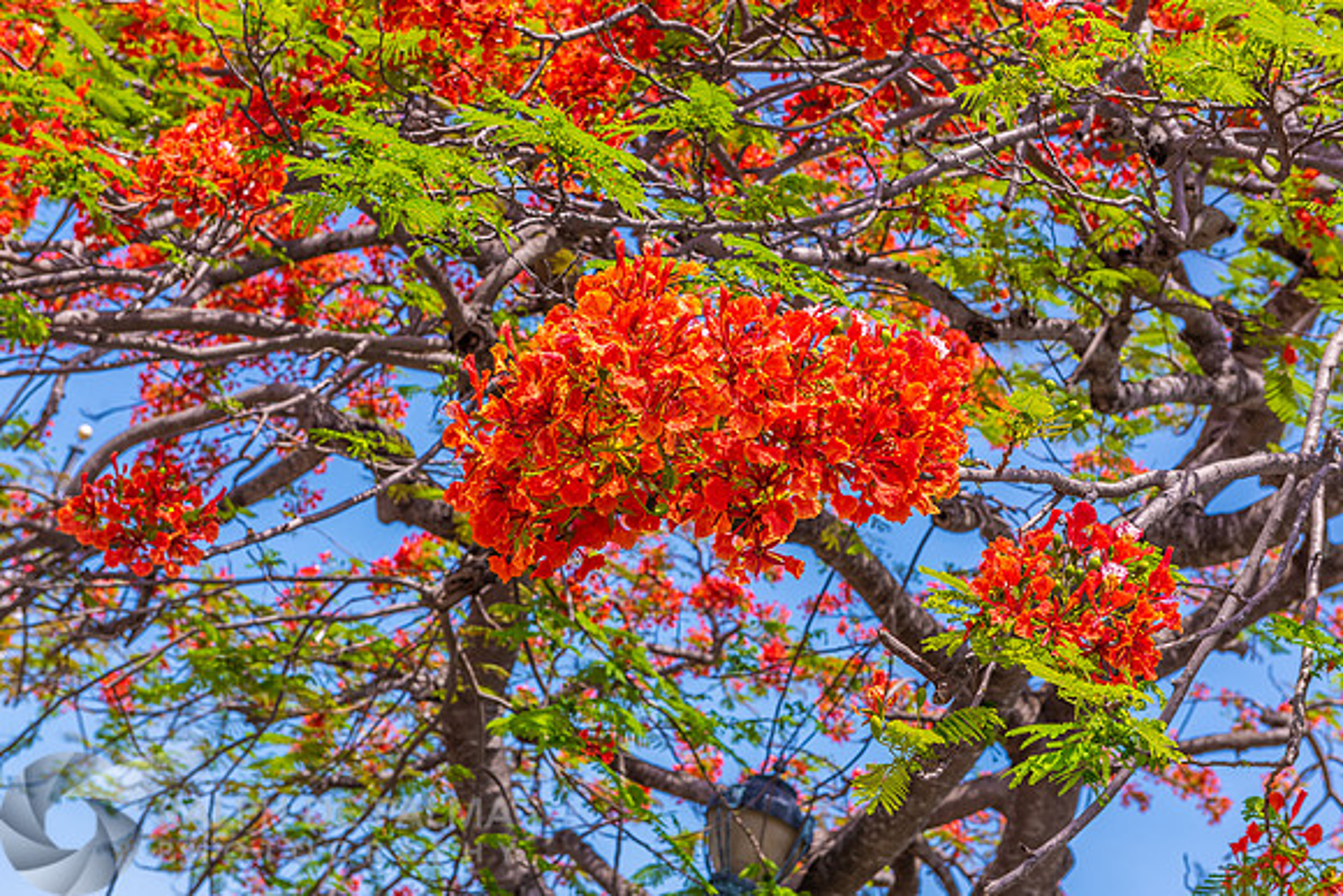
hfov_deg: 32.4
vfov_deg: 21.9
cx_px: 672
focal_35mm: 62
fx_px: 2313
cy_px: 448
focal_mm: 62
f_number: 7.1
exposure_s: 1/125
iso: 64
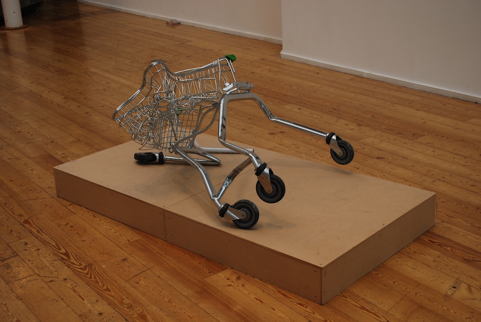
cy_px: 161
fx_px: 702
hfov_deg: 37.8
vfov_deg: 25.8
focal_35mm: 52
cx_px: 240
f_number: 5.3
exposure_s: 1/125
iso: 200
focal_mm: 35
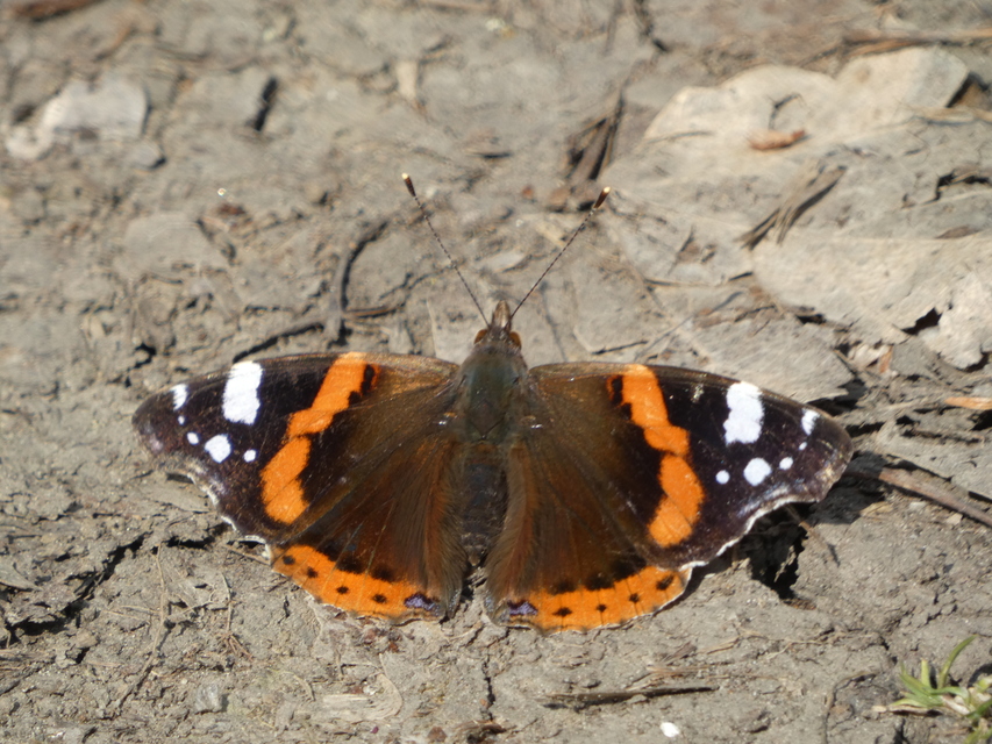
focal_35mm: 1200
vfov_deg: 1.2
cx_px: 496
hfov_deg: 1.7
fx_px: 34394
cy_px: 372
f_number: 5.9
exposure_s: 1/160
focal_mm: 215
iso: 80
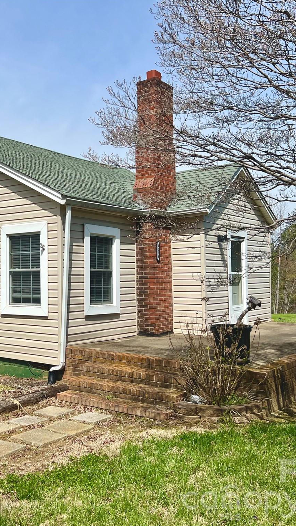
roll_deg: +0.7
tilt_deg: +1.2
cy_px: 262
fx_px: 530
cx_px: 37
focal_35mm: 38
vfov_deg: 52.8
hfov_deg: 30.0
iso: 50
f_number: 1.5
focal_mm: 5.7
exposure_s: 1/6993
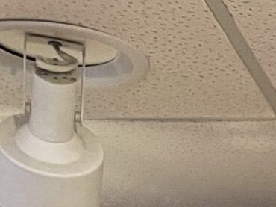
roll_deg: +0.2
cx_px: 544
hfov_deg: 10.2
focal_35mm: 180
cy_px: 667
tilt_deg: -2.8
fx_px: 1434
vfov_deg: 7.2
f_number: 1.6
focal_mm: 4.2
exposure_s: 1/60
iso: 400
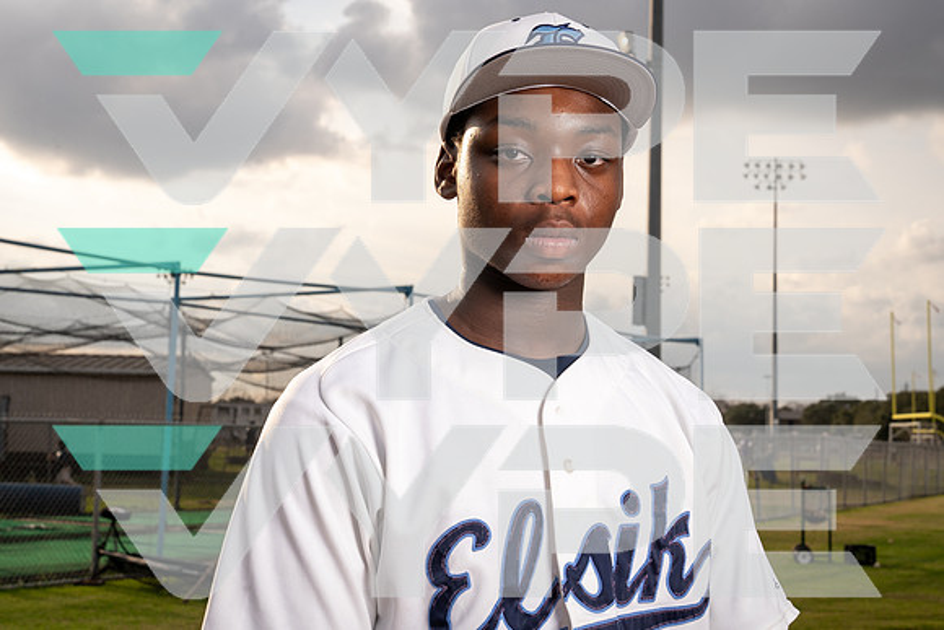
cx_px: 472
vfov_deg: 23.4
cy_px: 315
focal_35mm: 58
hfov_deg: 34.5
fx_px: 1521
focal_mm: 58
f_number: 11
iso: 250
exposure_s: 1/250
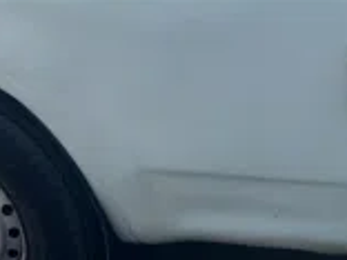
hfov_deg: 16.8
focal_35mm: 111
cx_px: -91
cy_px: -58
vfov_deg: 13.0
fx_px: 1113
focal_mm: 4
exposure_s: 1/175
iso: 20
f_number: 1.8
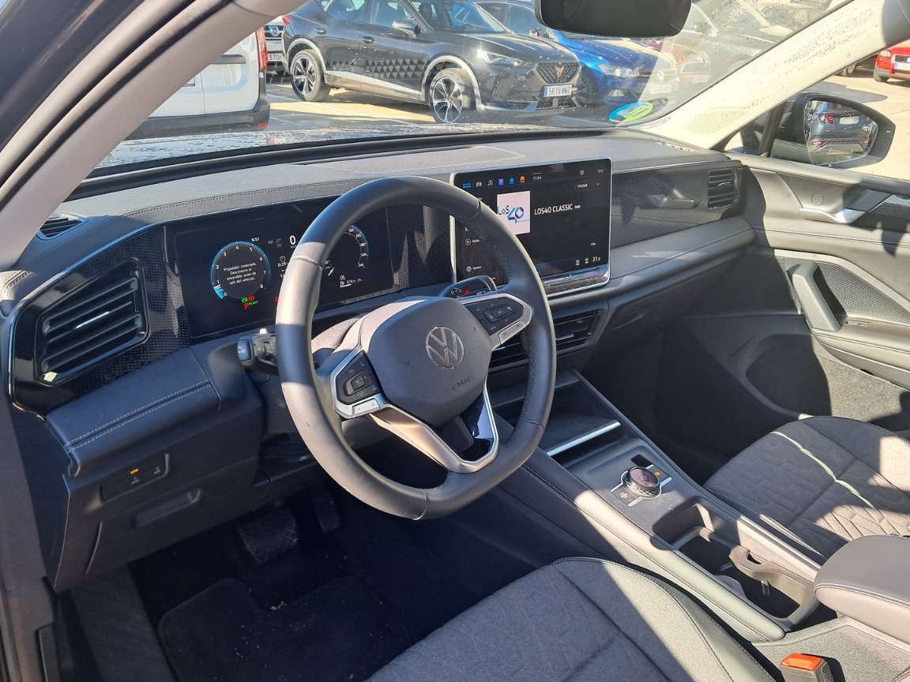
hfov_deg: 59.9
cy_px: 351
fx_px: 789
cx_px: 474
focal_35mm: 30
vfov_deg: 46.8
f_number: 1.8
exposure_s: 1/100
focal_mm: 4
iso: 50
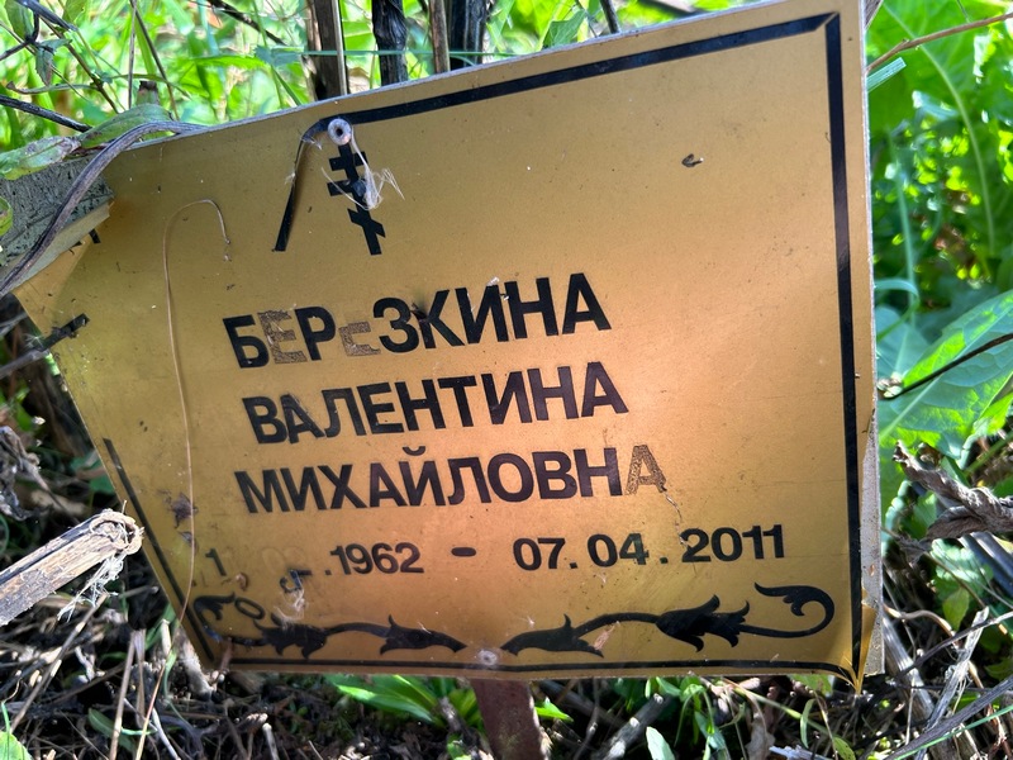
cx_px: 506
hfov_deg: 67.3
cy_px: 380
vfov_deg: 53.1
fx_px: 761
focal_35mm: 26
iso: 50
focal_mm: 5.7
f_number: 1.5
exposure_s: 1/320
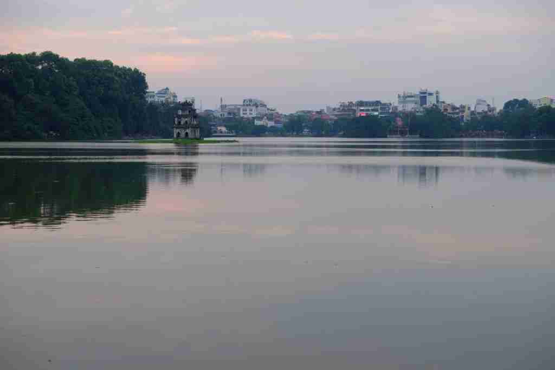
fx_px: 910
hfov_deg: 33.9
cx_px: 278
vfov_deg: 23.0
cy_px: 185
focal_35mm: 59
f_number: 3.6
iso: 200
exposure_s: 1/75
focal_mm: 39
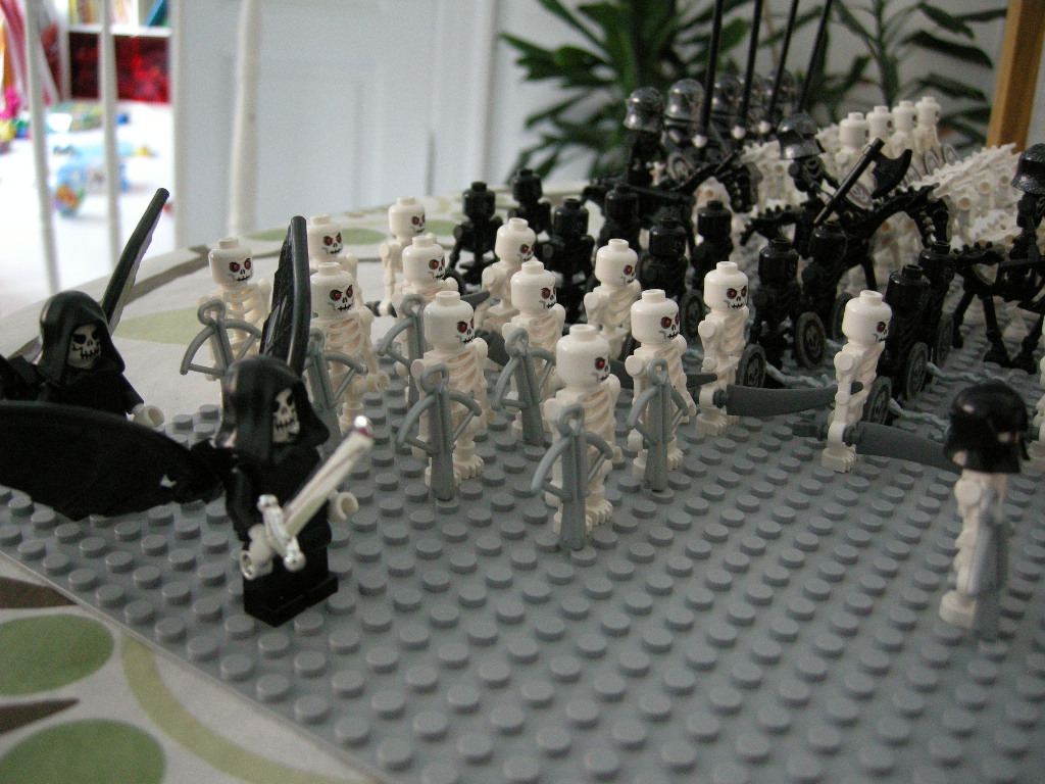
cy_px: 392
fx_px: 1087
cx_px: 522
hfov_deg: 51.4
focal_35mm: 36
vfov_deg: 39.7
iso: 400
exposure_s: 1/19
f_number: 2.7
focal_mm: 7.5
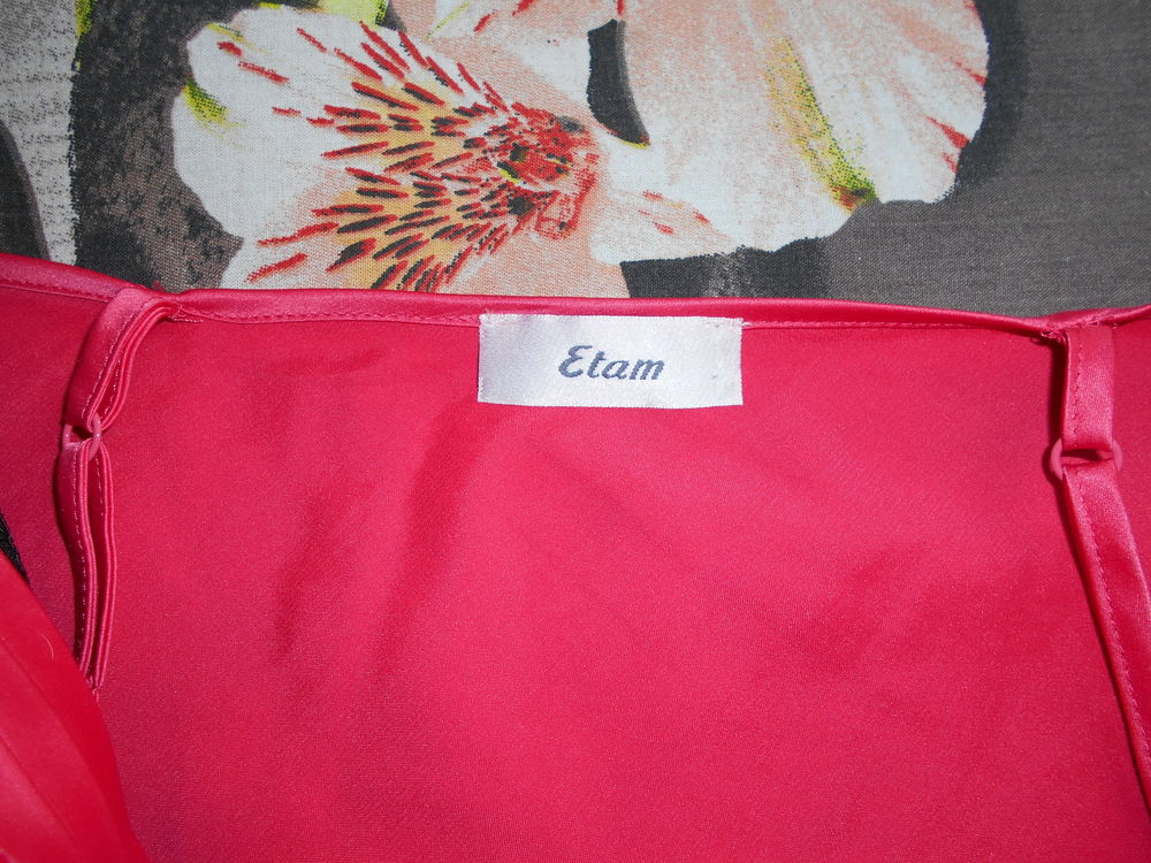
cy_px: 432
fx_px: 865
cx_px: 576
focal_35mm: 26
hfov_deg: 67.3
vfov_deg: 53.1
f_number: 3.2
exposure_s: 1/25
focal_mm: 4.6
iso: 80
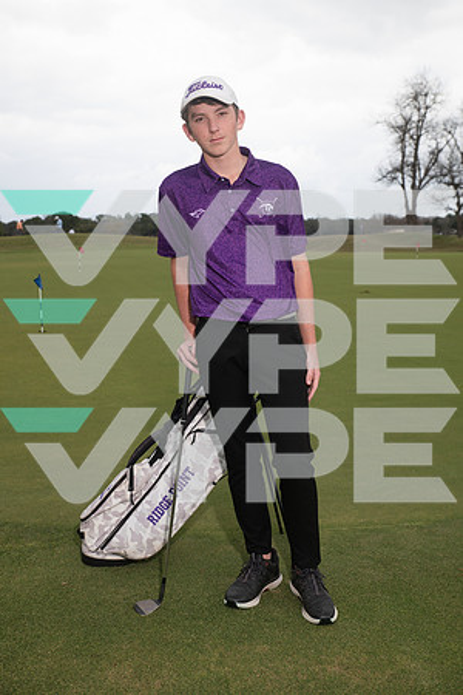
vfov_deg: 42.7
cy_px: 348
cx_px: 232
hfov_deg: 29.2
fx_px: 887
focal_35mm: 46
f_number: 6.3
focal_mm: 46
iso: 160
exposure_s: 1/400
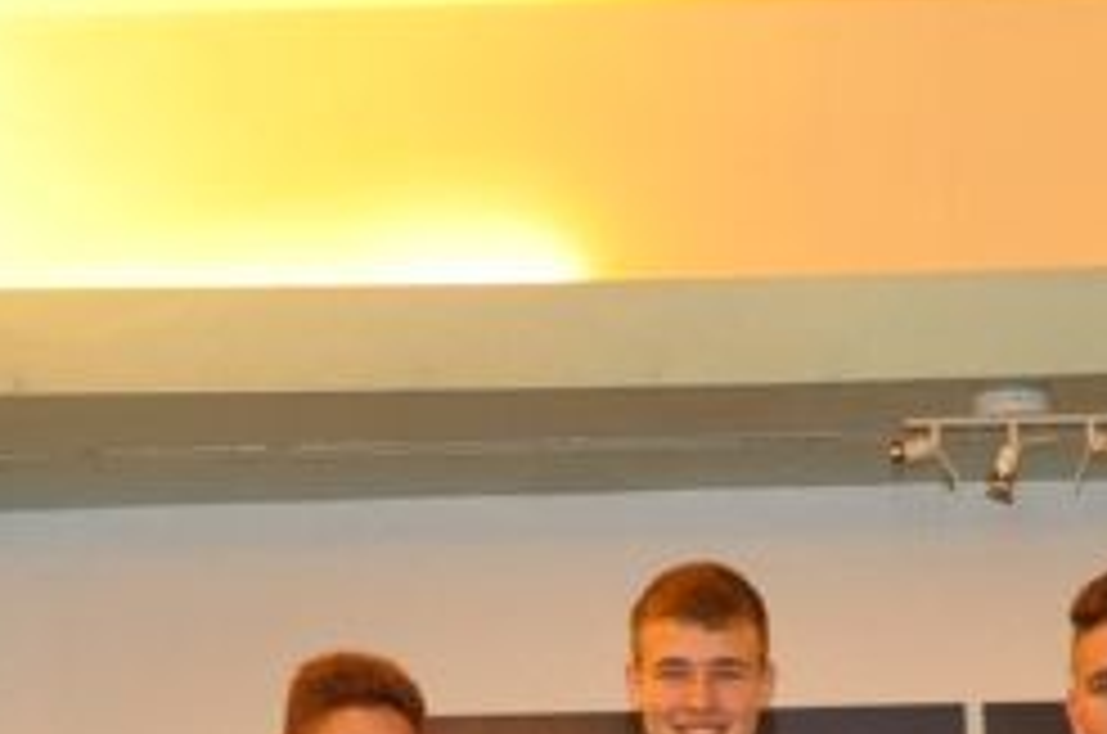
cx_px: 914
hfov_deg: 16.3
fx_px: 3836
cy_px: 1500
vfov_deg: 10.1
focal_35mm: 125
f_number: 4
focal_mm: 20
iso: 800
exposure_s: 1/60
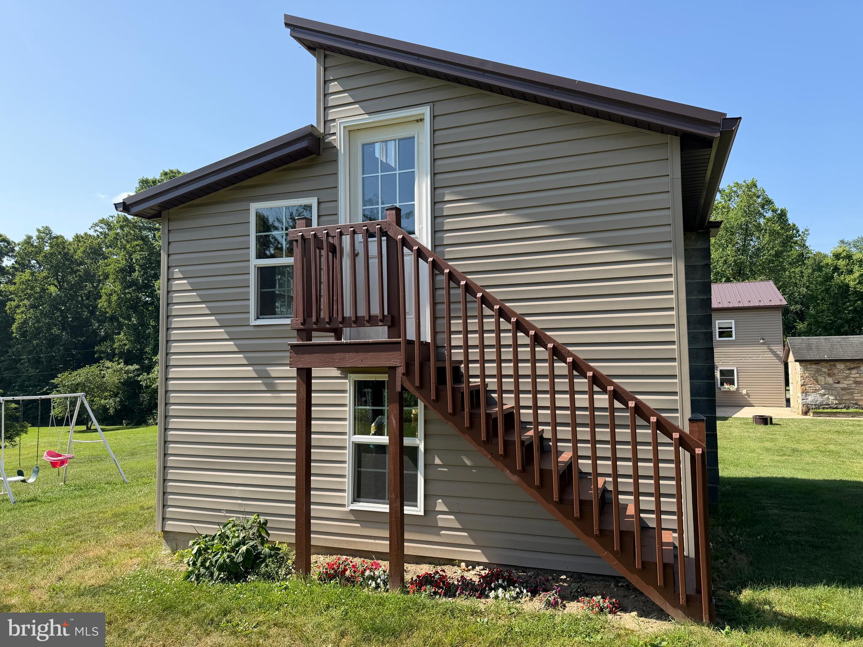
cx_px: 432
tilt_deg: +2.5
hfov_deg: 71.6
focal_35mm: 24
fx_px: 598
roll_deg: +0.1
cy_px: 324
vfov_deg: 56.8
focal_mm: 6.76
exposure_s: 1/2370
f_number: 1.78
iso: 80
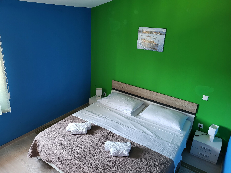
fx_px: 174
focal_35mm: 26
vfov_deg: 53.1
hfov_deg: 67.3
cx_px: 116
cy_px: 86
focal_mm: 5.4
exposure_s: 1/50
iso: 250
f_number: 1.8
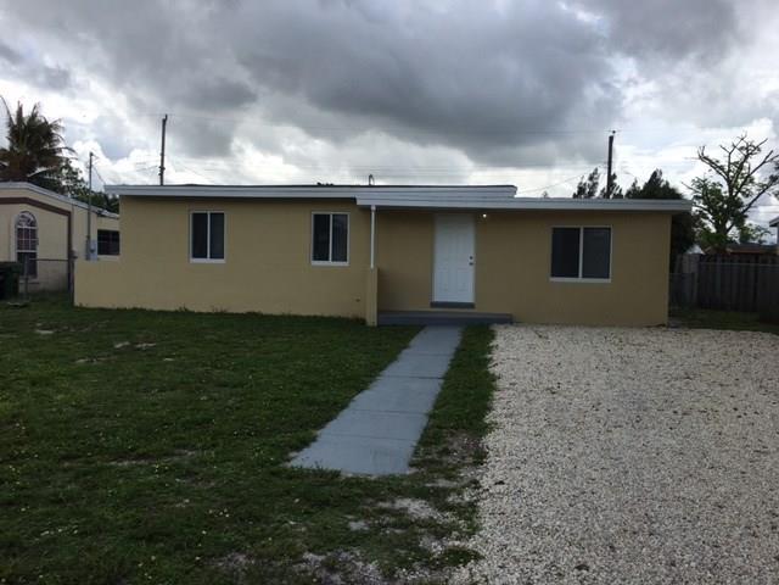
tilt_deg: -0.2
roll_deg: -1.7
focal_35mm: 29
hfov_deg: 61.7
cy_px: 292
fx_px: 653
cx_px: 390
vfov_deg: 48.2
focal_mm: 4.15
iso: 25
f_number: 2.2
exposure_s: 1/1923
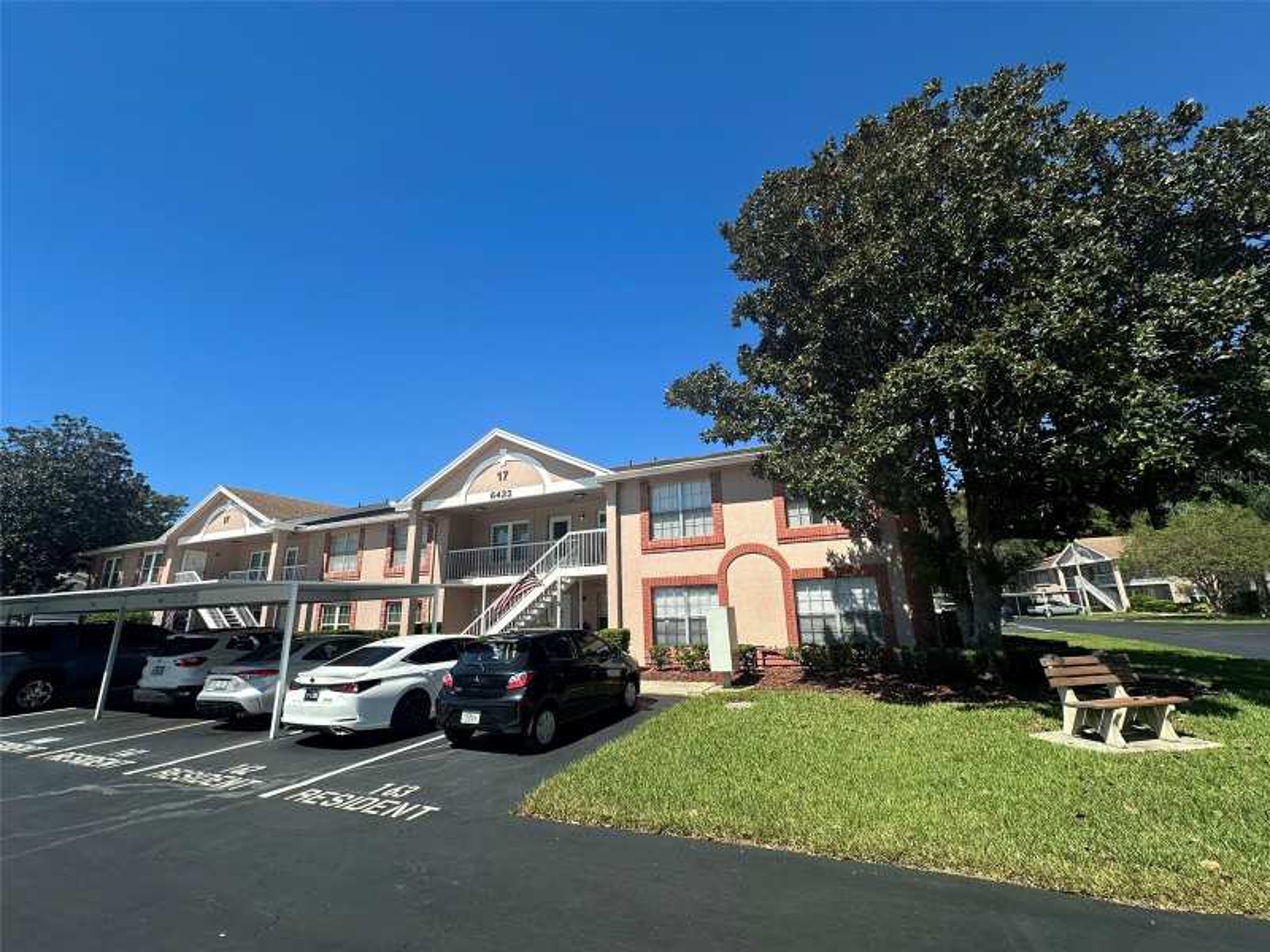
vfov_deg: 85.7
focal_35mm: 14
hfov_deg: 102.1
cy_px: 476
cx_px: 635
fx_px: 514
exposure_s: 1/1887
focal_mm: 2.22
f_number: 2.2
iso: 40
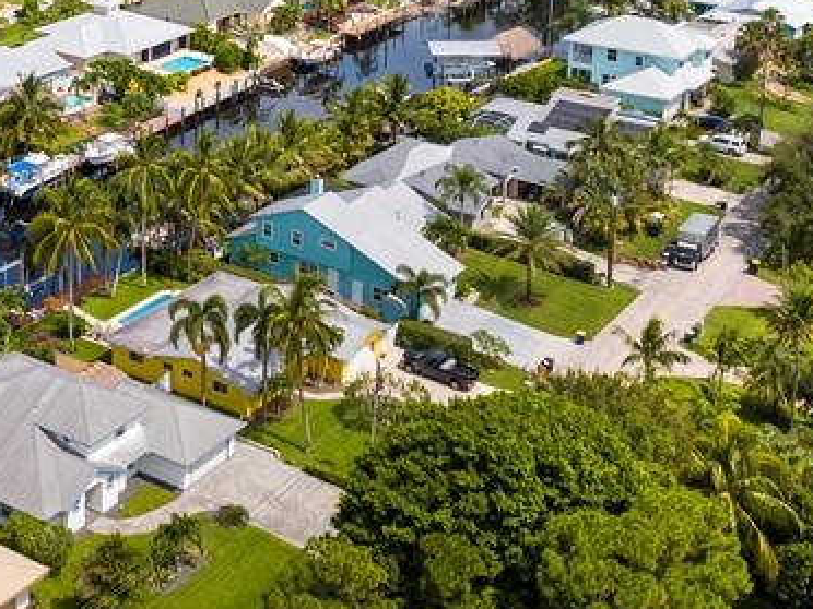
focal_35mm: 66
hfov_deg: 27.9
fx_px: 1550
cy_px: -68
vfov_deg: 21.1
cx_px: 24
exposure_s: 1/200
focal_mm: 12.29
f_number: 2.8
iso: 400
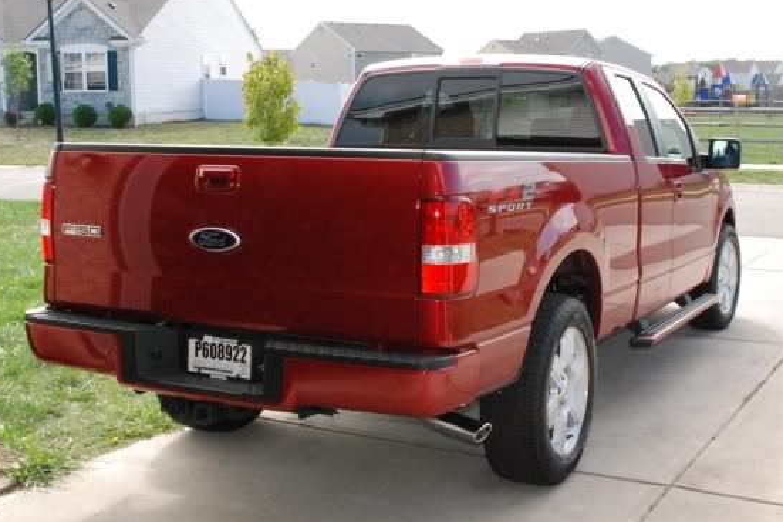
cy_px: 192
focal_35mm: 48
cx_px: 458
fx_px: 1044
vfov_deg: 27.9
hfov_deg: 41.0
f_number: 20
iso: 1600
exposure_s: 1/200
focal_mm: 22
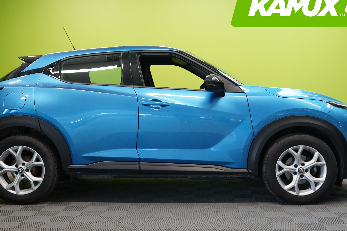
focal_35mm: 47
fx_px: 453
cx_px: 171
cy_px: 130
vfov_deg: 28.6
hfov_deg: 41.9
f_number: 4.5
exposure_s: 1/30
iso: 1000
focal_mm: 34
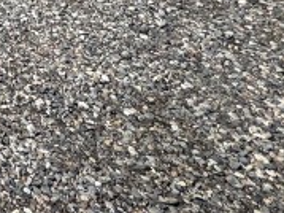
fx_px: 656
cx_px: -379
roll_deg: -0.6
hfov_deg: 15.3
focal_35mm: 80
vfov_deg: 12.4
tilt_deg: +5.3
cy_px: -358
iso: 50
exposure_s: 1/2415
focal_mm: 2.22
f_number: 2.2
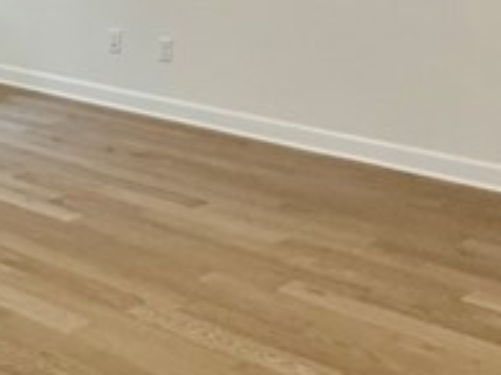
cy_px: -62
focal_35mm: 74
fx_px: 1070
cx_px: -139
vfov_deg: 18.9
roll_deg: -1.3
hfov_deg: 23.5
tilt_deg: -4.0
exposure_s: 1/120
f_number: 2.2
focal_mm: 2.22
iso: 250
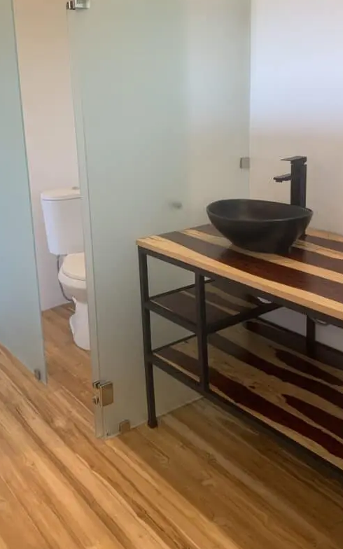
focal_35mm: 36
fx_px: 538
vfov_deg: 53.7
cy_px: 228
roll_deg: +0.9
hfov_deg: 35.3
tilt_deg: -12.2
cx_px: 178
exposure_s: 1/100
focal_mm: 4.25
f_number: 1.8
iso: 100
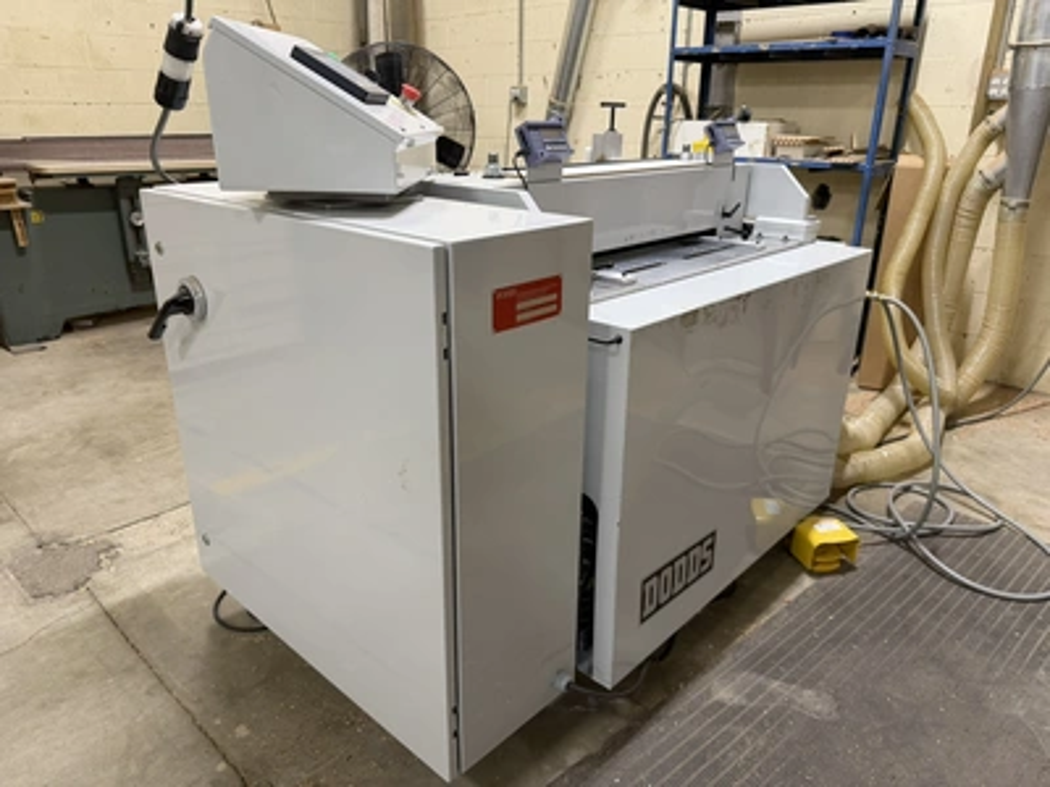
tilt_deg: -18.8
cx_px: 525
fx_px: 728
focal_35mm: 24
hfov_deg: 71.6
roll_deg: -0.4
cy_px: 394
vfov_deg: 56.8
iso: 160
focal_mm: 6.76
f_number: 1.78
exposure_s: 1/60
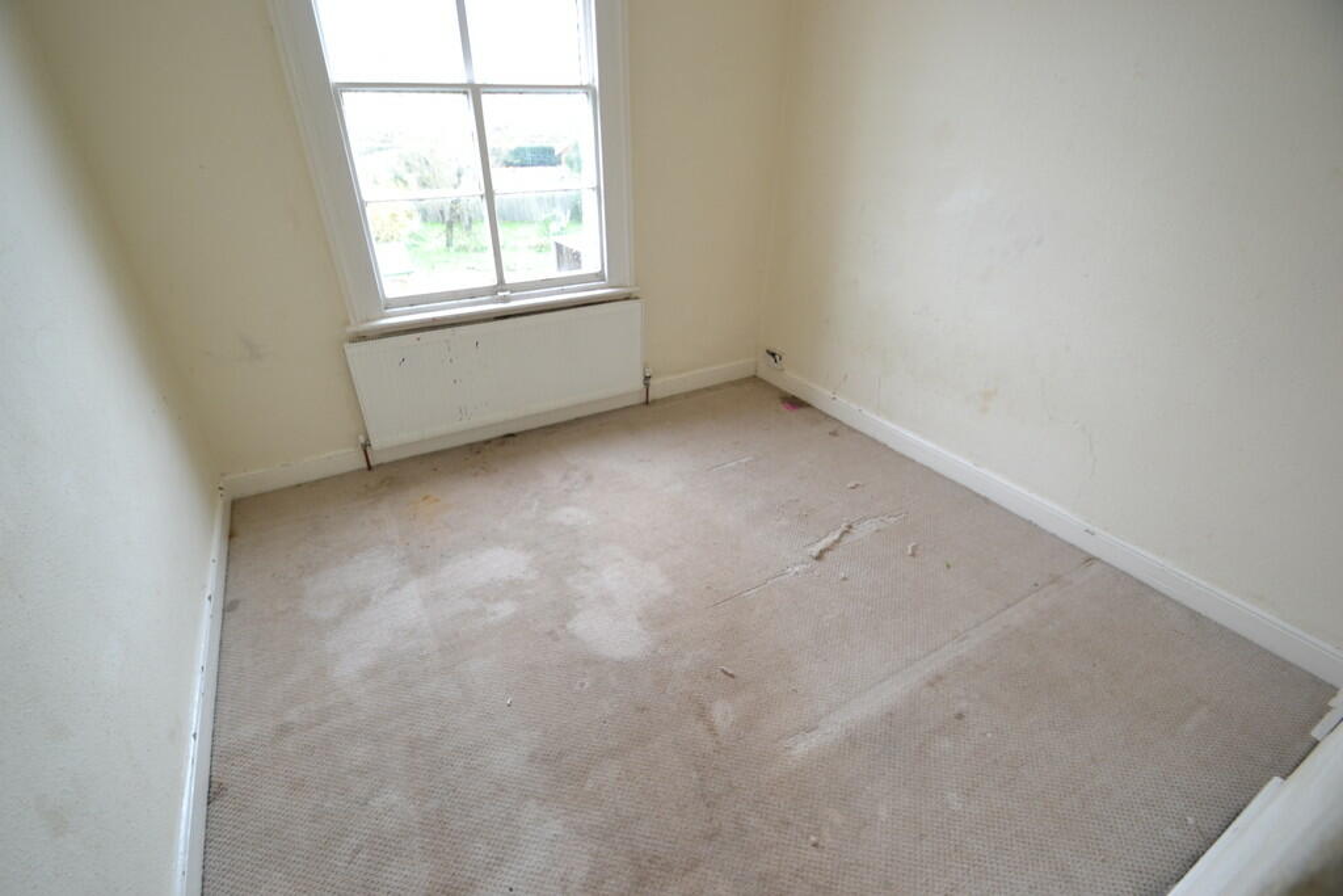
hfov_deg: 100.4
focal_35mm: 15
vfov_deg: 77.3
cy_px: 448
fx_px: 560
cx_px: 672
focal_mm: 10
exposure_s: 1/60
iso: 400
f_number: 4
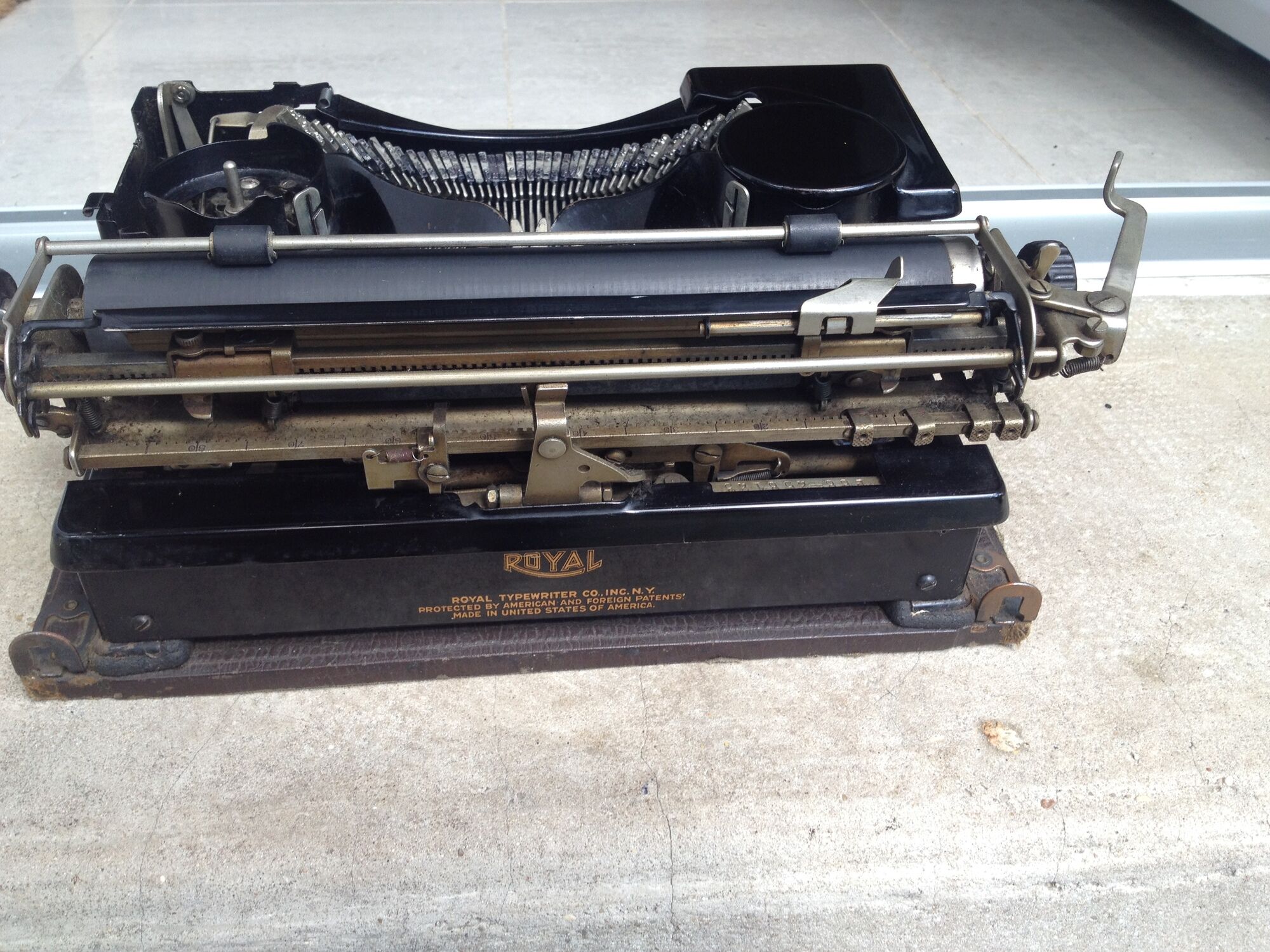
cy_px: 476
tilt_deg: -35.6
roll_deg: -0.1
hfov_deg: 52.6
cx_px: 635
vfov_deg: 40.7
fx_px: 1284
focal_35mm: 35
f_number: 2.4
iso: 50
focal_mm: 4.28
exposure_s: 1/142
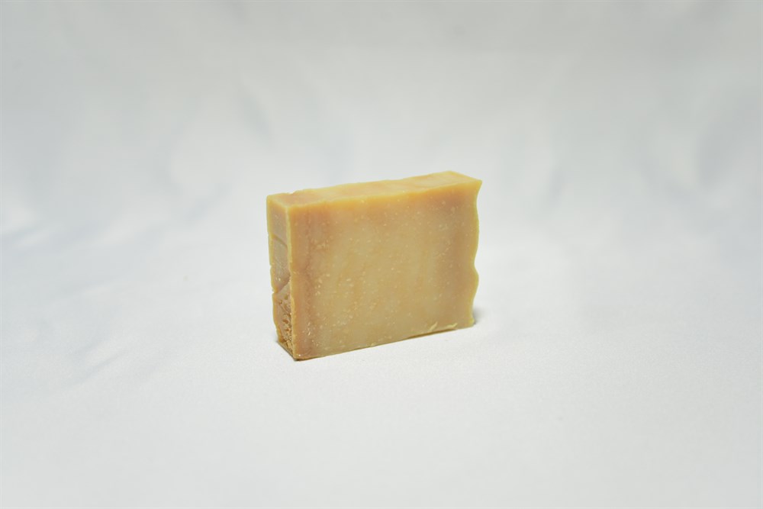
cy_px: 254
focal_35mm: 45
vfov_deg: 29.9
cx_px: 382
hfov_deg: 43.6
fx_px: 954
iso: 800
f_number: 4.2
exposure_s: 1/80
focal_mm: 45
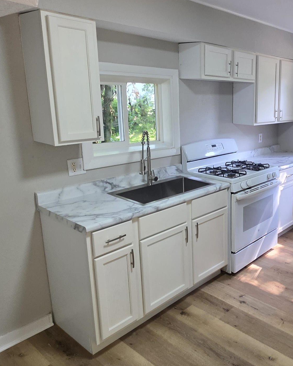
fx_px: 303
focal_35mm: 28
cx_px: 268
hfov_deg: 46.1
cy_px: 162
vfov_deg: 62.0
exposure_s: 1/120
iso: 200
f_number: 1.9
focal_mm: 2.2
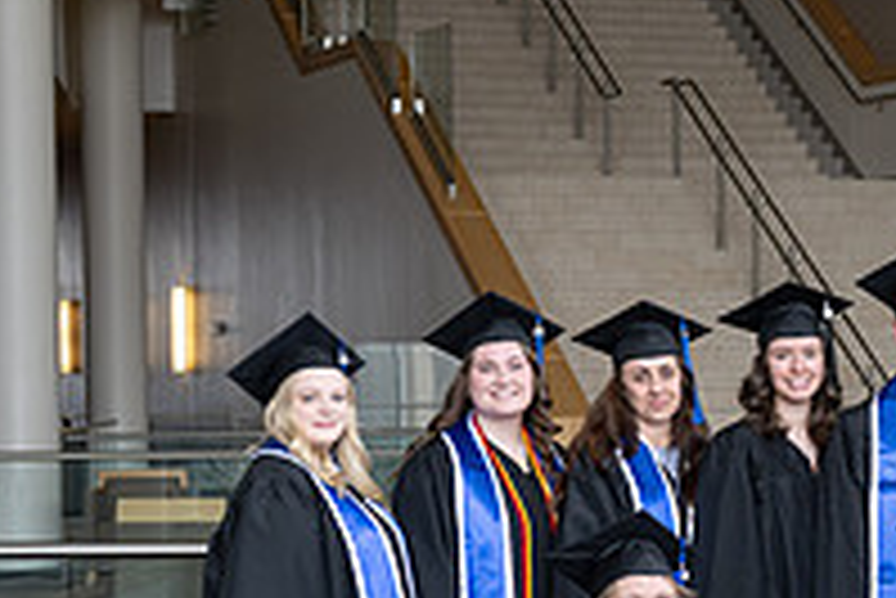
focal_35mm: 143
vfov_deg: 9.6
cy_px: 443
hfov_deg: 13.7
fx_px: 3562
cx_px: 1252
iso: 640
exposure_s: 1/125
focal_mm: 48
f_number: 6.3
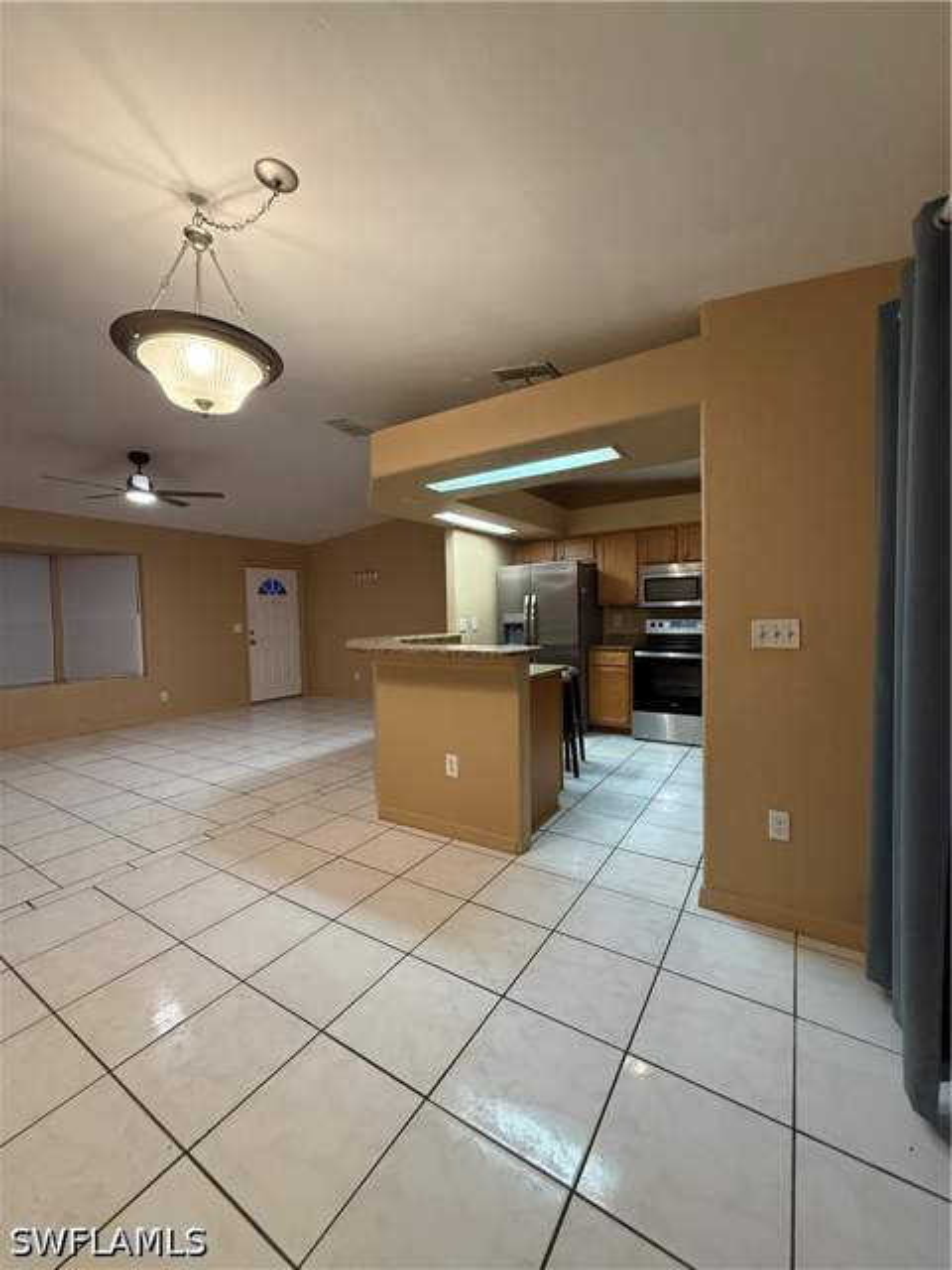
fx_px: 513
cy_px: 635
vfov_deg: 102.1
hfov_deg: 85.7
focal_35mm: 14
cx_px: 476
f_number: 2.2
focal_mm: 2.22
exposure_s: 1/120
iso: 640
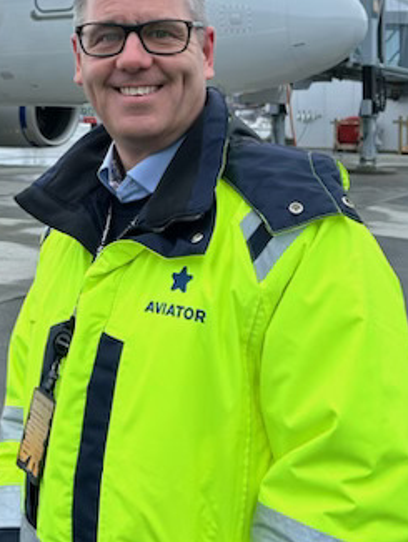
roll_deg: -0.3
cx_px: 110
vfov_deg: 35.5
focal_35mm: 51
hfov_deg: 28.2
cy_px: 67
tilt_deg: +5.0
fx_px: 800
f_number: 1.5
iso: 50
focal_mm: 5.7
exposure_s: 1/2045
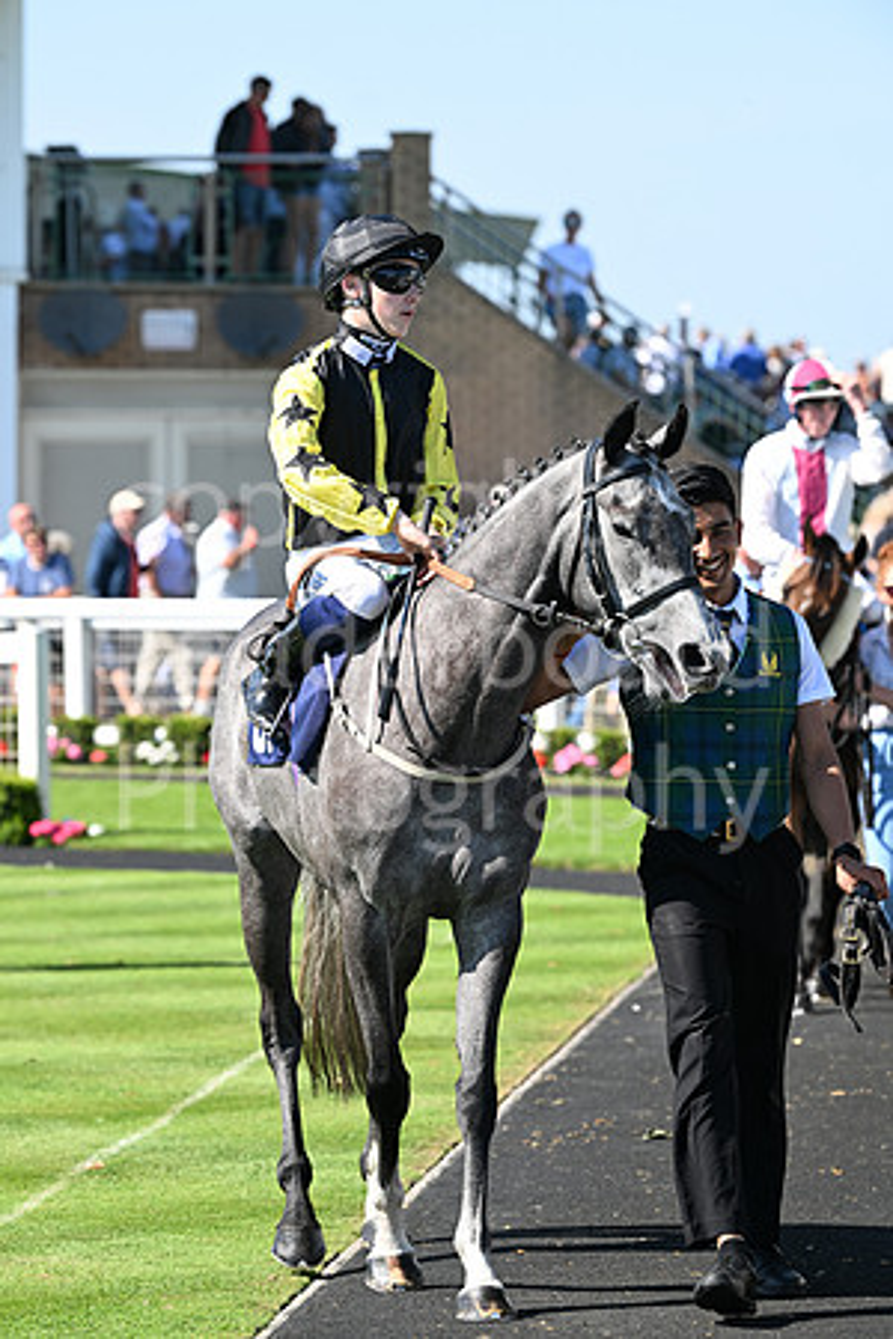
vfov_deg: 10.8
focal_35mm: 190
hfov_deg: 7.2
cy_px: 670
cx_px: 446
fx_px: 7069
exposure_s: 1/1250
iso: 400
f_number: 5.6
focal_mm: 190
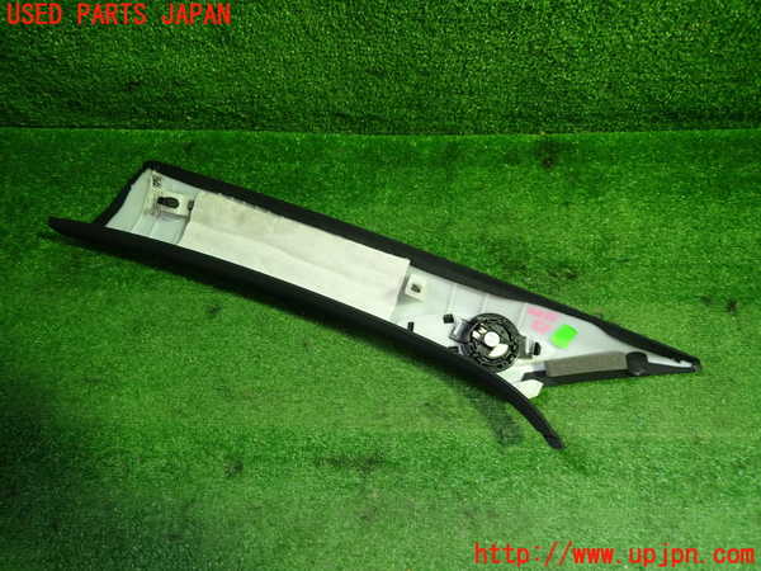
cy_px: 286
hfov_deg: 69.4
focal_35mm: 25
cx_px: 380
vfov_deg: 54.9
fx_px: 550
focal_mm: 4.5
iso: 200
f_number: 2
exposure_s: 1/50
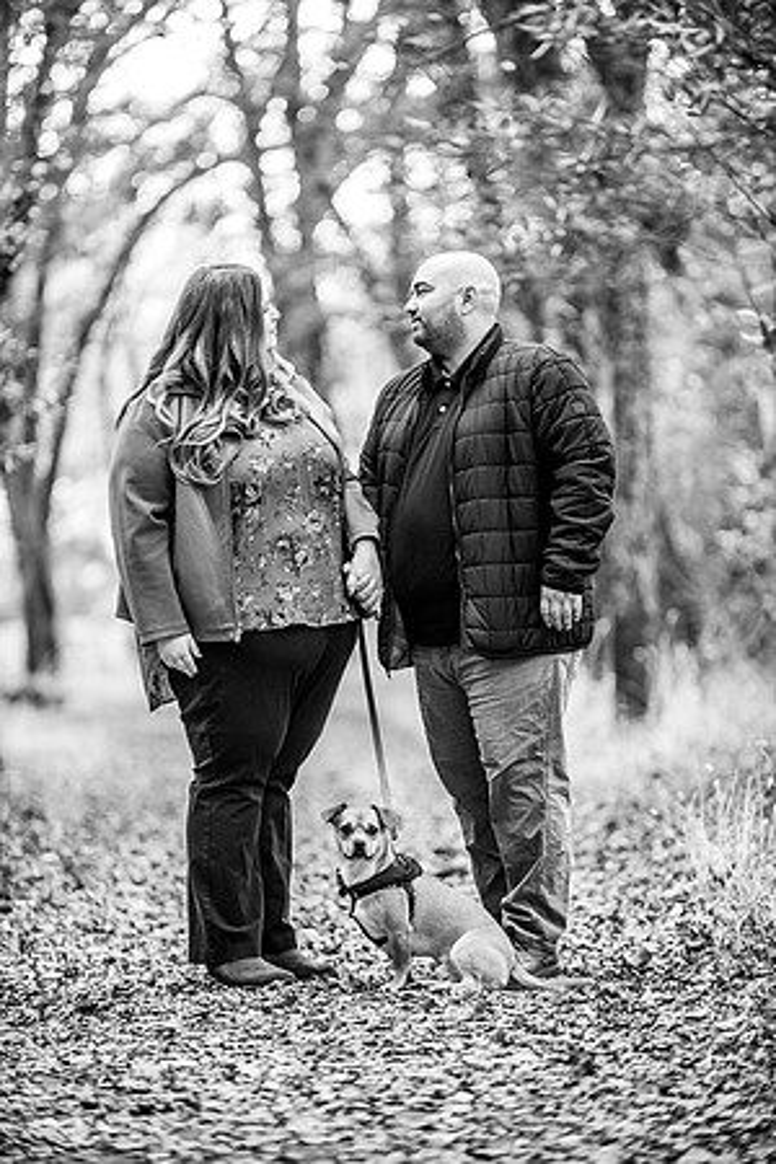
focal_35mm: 180
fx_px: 5820
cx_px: 388
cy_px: 582
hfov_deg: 7.6
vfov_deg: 11.4
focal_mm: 180
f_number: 2.8
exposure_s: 1/160
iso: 800
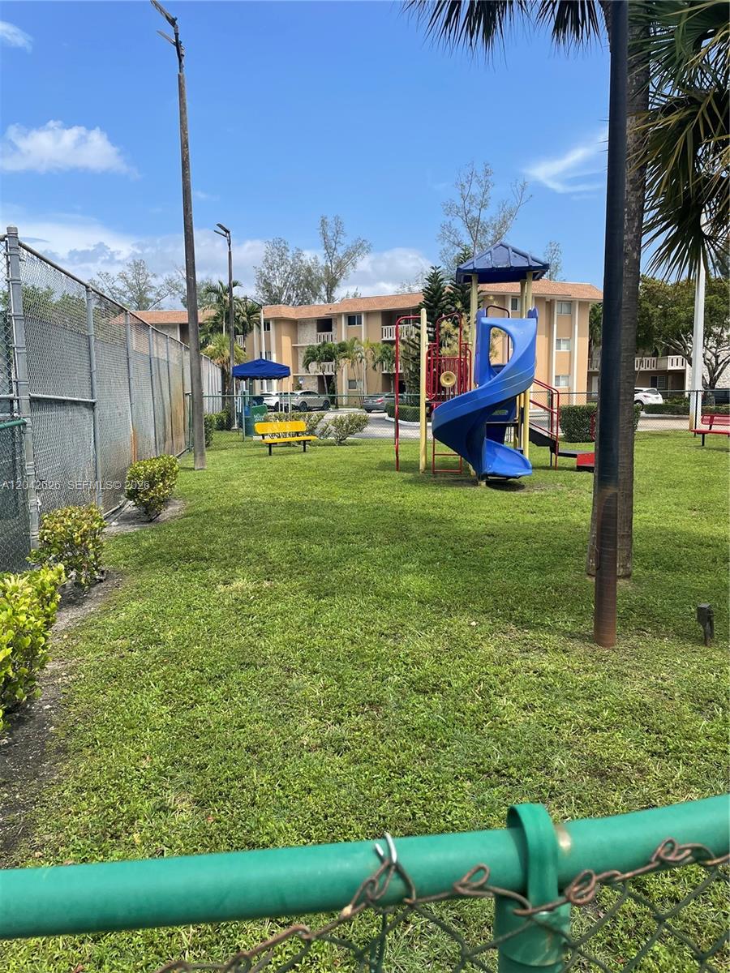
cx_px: 365
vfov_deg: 67.3
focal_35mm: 26
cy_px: 486
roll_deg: +1.3
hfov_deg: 53.1
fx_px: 731
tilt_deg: -6.2
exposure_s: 1/2451
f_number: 1.6
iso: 32
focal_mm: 4.2
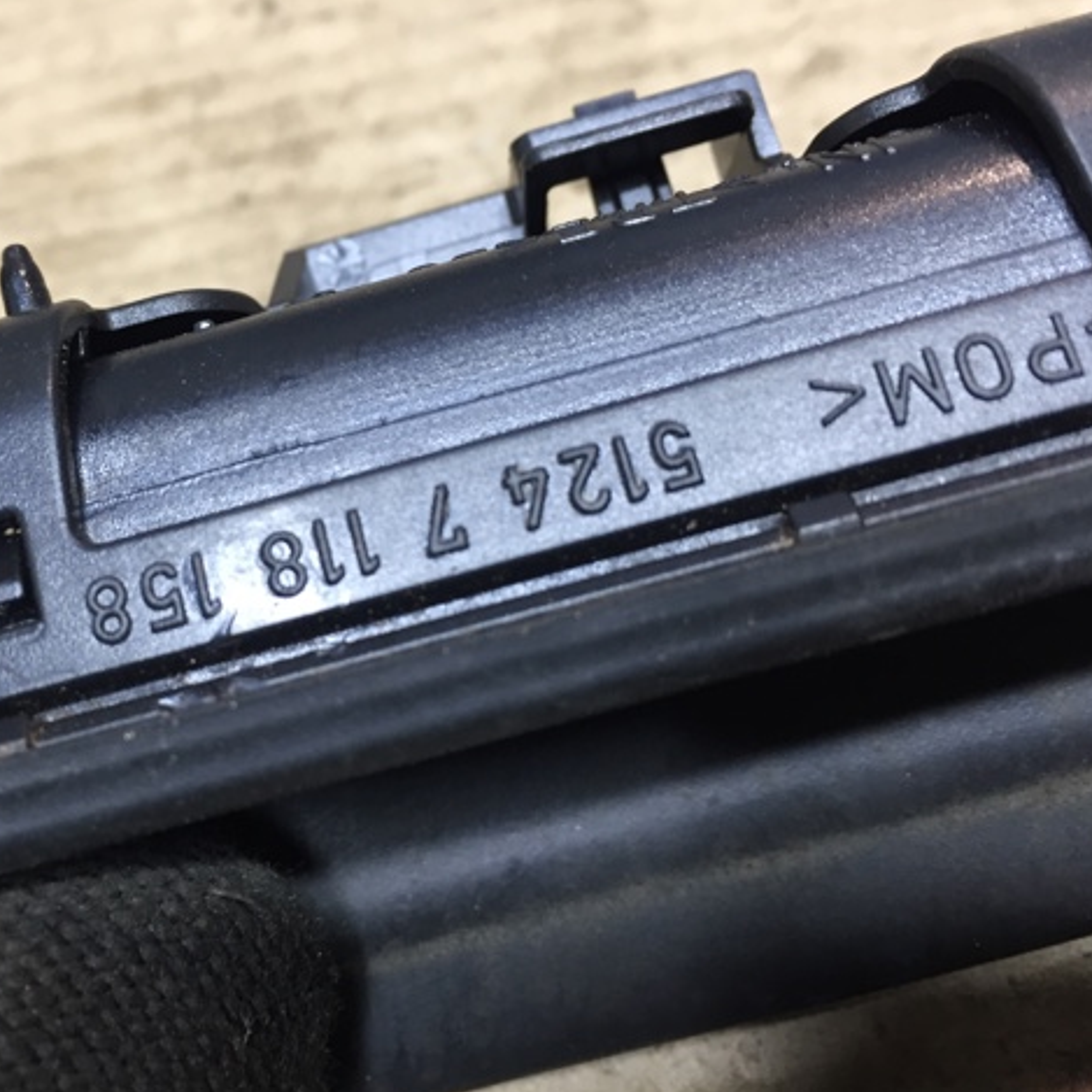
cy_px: 547
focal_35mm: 35
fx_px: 1249
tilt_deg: -55.0
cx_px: 412
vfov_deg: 47.2
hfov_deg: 46.8
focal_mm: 4.15
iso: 125
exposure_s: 1/33
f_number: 2.2
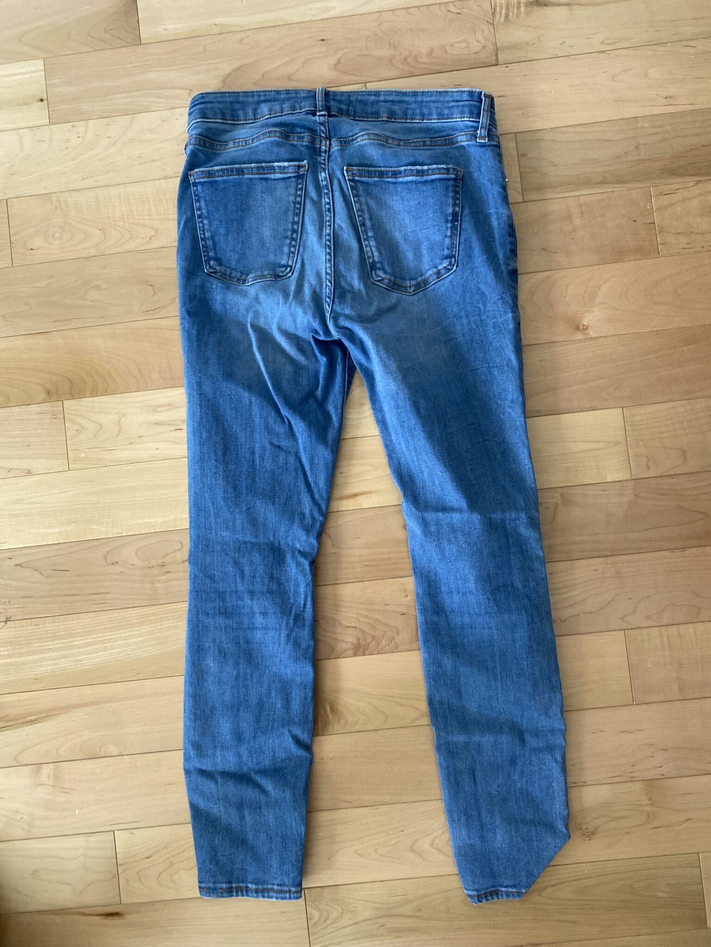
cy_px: 474
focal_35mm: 26
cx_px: 356
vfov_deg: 67.3
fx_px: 712
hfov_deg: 53.1
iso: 250
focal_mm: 4.25
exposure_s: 1/60
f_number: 1.8
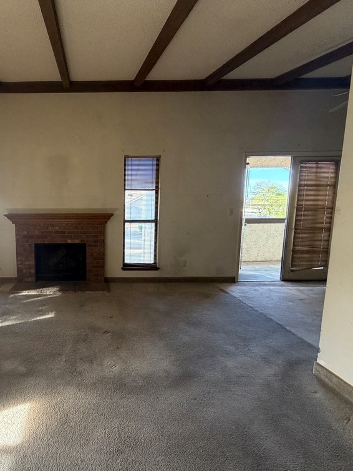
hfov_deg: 64.4
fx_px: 258
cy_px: 237
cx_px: 87
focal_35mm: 19
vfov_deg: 84.7
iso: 320
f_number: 2.2
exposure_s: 1/121
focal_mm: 2.22
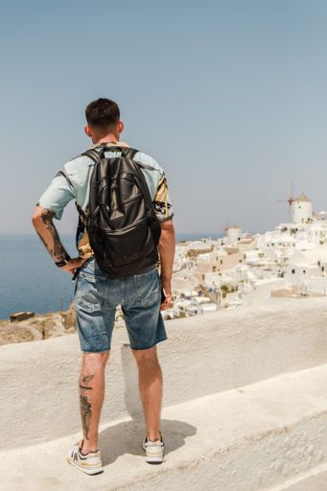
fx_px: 491
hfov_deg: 36.8
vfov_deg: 53.1
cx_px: 164
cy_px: 246
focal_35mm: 36
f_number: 3.2
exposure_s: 1/6400
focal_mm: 24.3
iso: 320
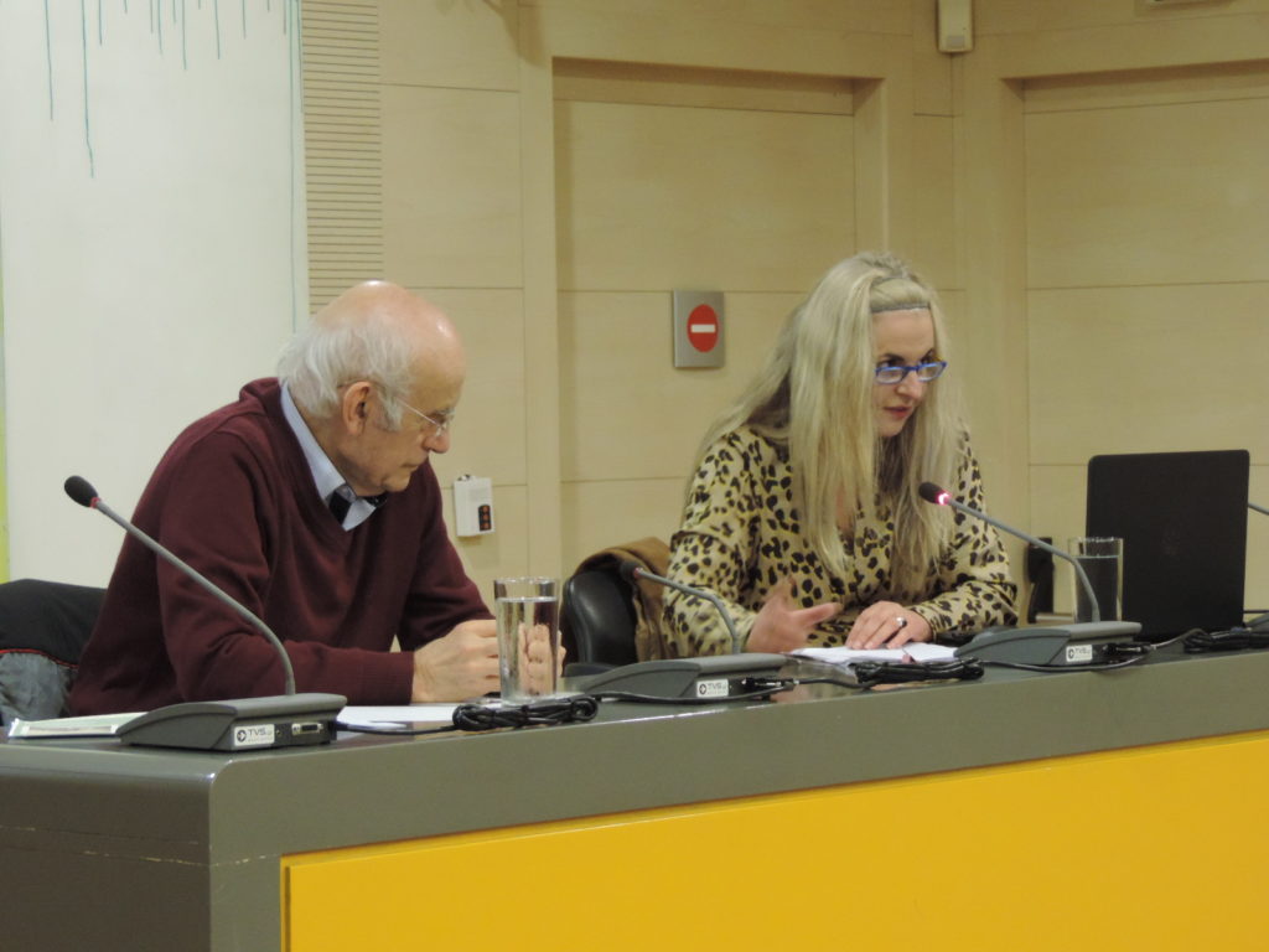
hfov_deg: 16.4
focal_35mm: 120
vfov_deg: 12.3
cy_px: 476
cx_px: 634
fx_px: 4399
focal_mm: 21.4
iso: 800
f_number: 4.2
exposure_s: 1/20
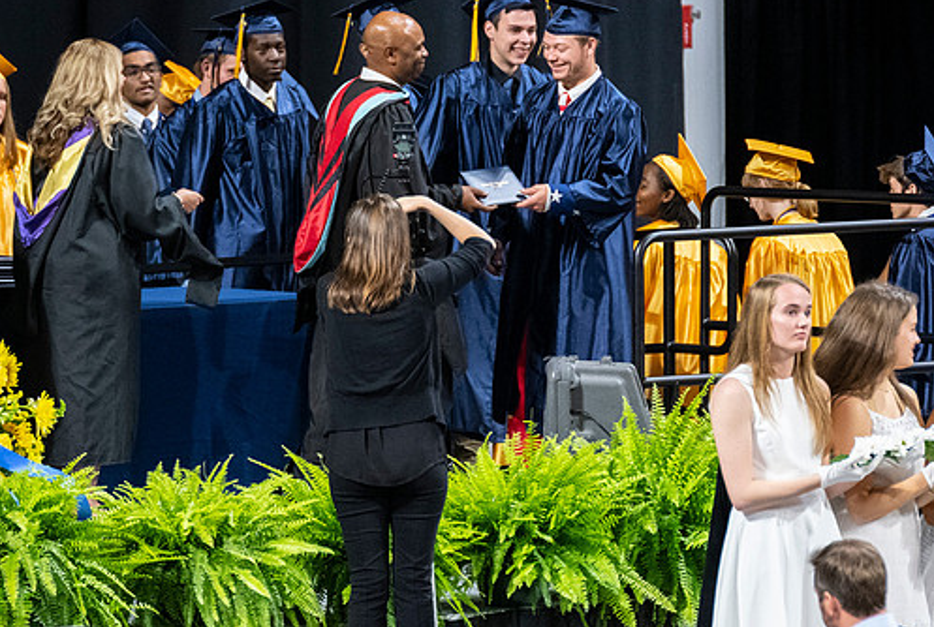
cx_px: 608
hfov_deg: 4.4
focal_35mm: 471
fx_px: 12249
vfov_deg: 2.9
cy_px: 266
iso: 2000
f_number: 4
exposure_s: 1/200
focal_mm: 200
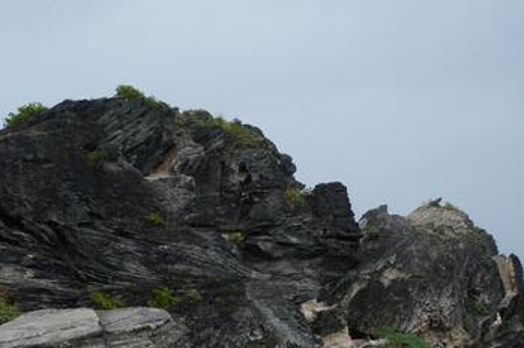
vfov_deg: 29.6
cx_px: 287
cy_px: 286
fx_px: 640
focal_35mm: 44
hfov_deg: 44.5
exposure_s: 1/250
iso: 500
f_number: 8
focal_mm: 16
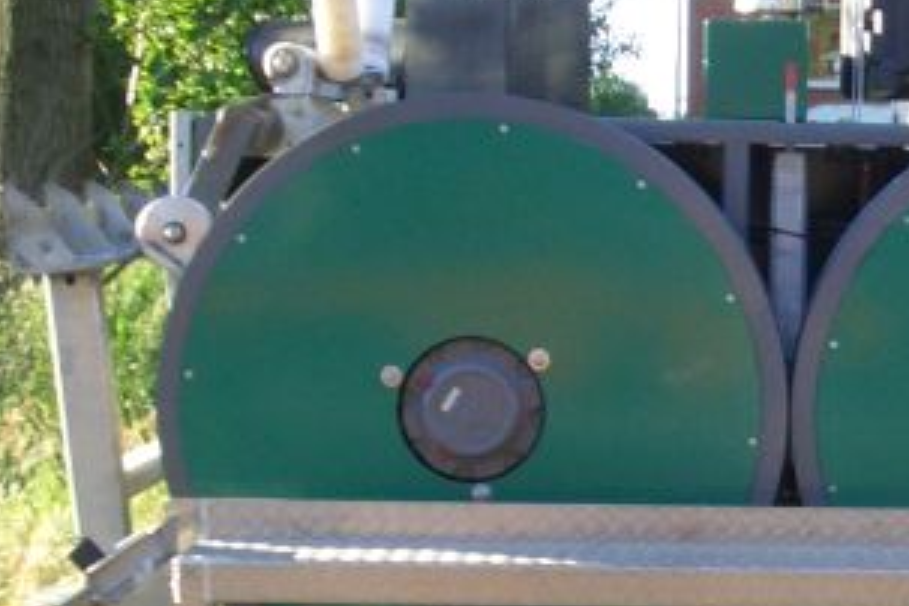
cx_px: 1080
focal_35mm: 99
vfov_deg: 13.7
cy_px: 495
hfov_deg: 19.5
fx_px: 2500
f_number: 4
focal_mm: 4.8
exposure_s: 1/125
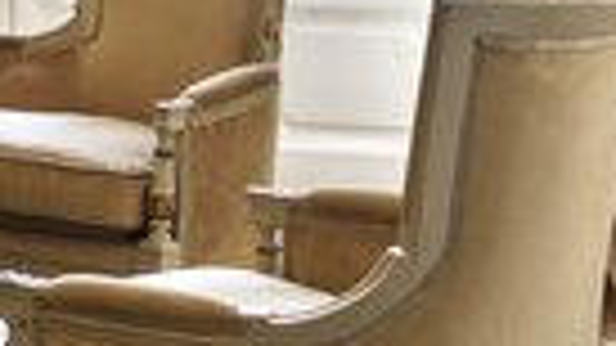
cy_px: -243
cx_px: -364
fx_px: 2058
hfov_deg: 15.4
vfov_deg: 9.2
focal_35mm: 126
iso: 400
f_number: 16
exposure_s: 1/1.3
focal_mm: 41.8
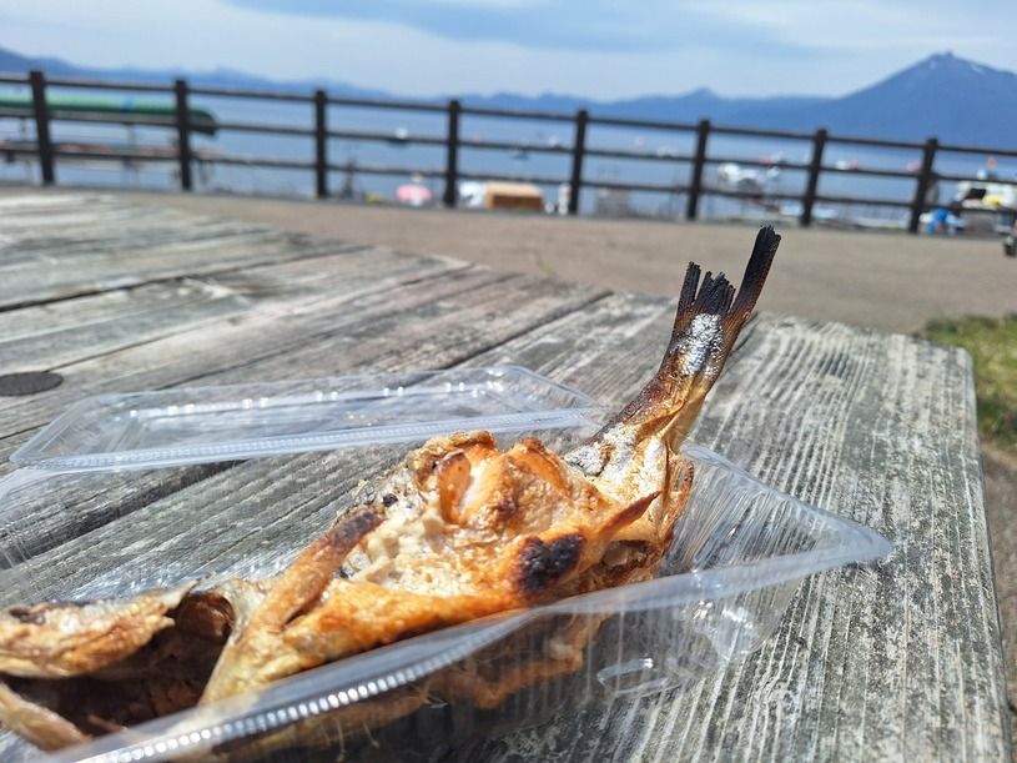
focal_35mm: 23
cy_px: 382
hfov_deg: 73.9
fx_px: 676
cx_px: 508
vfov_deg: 58.9
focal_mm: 5.54
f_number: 1.8
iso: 40
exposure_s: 1/2646
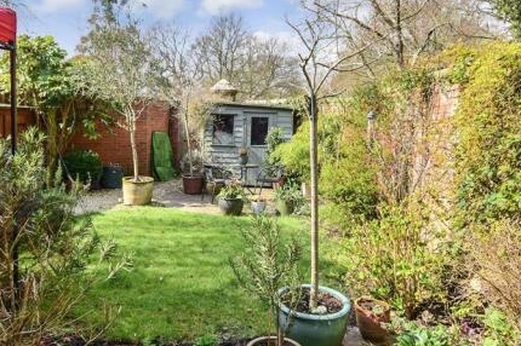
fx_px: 430
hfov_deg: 61.9
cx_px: 212
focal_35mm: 30
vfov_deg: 43.7
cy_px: 204
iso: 400
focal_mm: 13
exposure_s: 1/640
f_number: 8
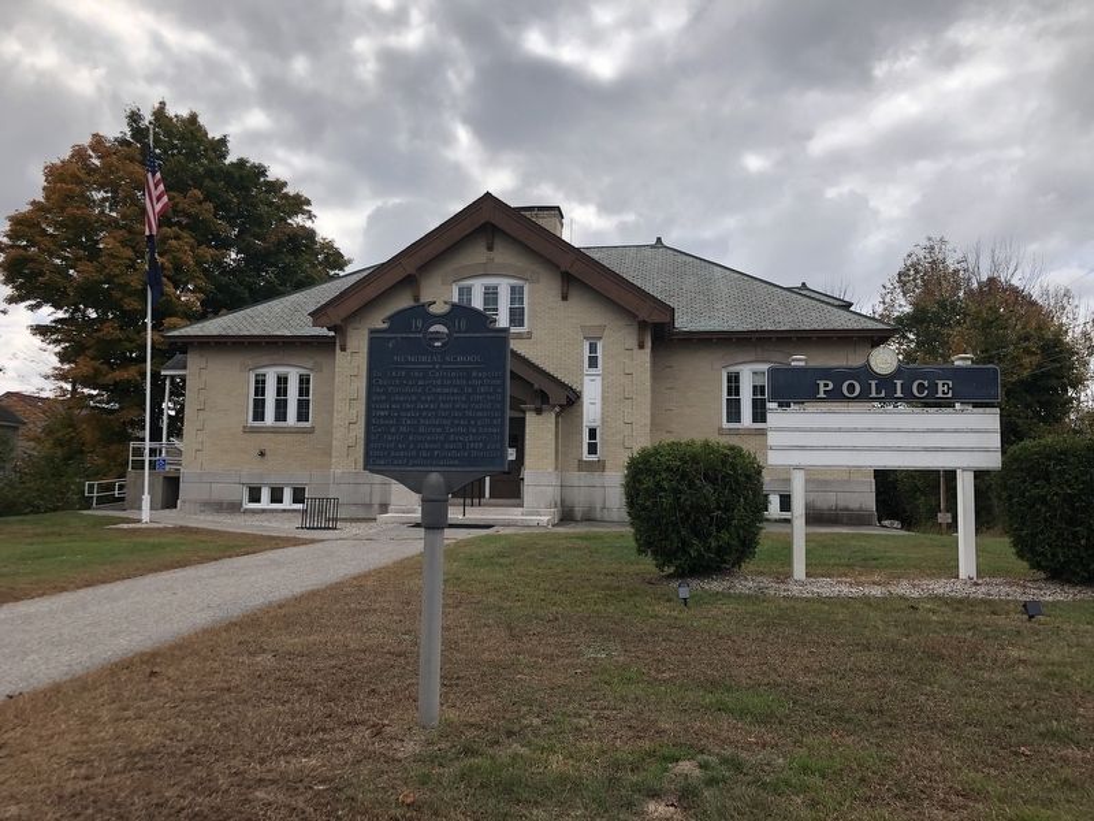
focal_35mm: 28
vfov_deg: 49.7
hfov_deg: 63.4
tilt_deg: +5.1
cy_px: 410
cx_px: 547
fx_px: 885
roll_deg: -0.1
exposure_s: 1/2315
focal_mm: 4
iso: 20
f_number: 1.8
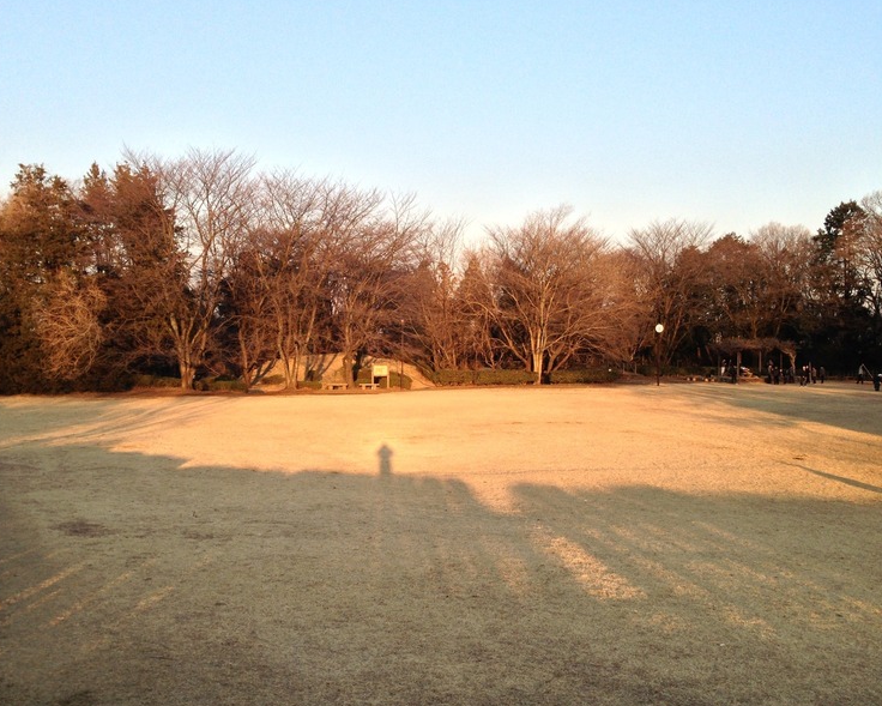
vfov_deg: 42.2
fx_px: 914
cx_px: 423
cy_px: 351
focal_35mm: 35
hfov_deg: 51.5
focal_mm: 4.13
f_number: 2.4
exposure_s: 1/488
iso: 50
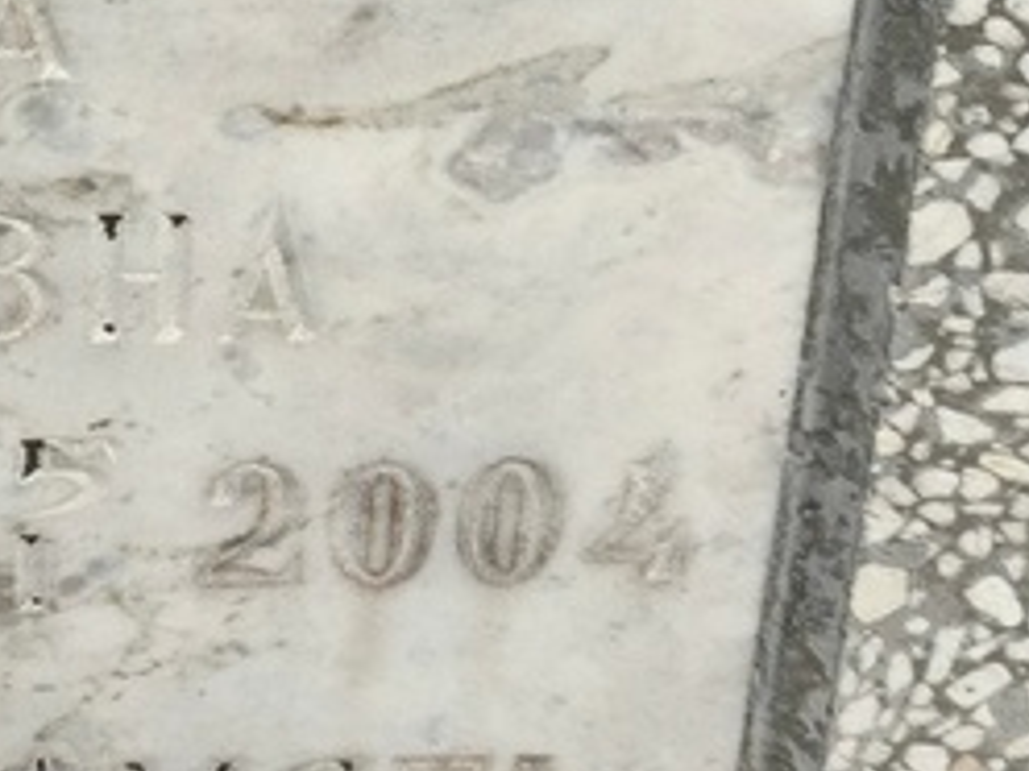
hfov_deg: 12.0
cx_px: -189
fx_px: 4786
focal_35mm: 161
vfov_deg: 9.2
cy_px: 323
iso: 50
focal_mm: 4.71
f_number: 1.7
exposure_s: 1/282
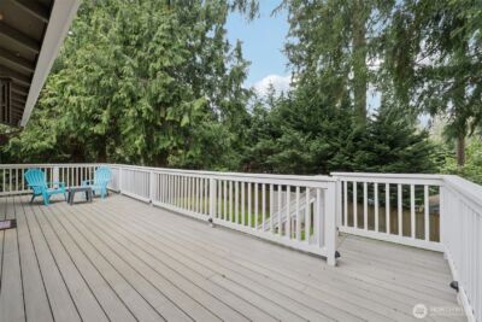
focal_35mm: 15
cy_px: 161
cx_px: 241
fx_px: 201
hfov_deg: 100.4
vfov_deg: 77.4
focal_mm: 10
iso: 250
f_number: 9
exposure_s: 1/20
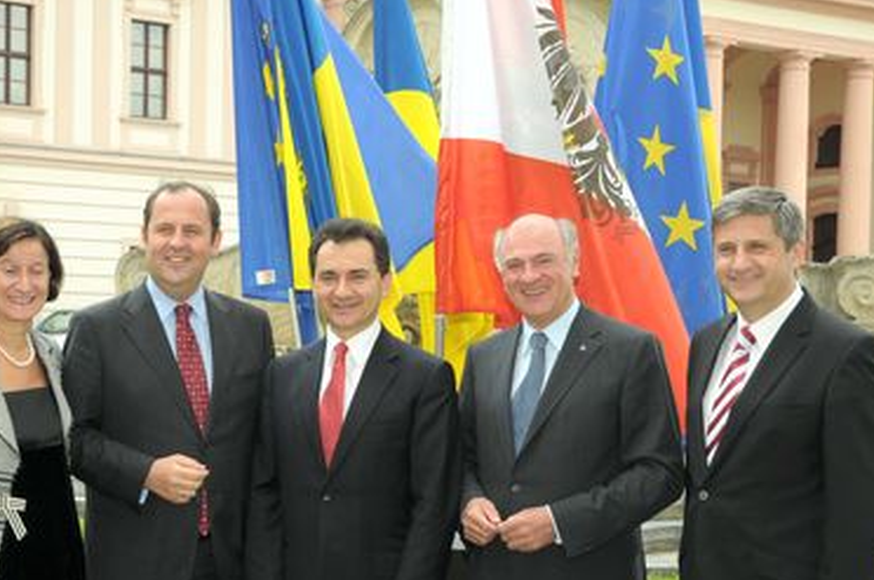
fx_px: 1600
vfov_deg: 20.5
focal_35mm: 66
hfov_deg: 30.3
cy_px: 392
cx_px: 289
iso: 200
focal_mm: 32
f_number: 6.3
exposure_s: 1/160
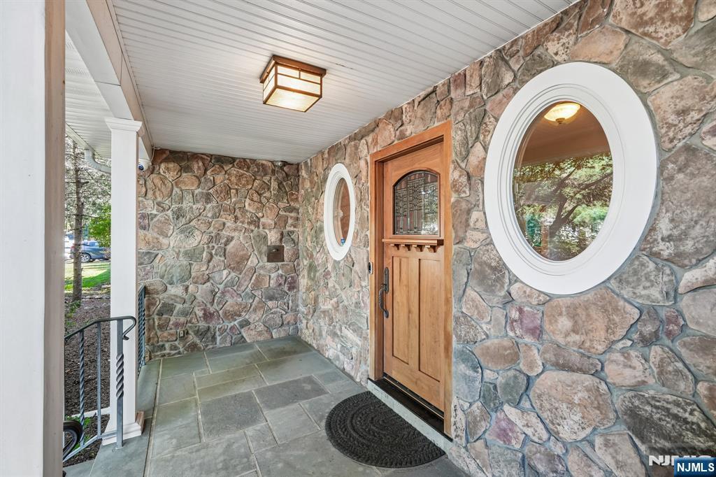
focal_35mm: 16
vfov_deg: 73.7
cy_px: 238
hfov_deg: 96.8
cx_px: 358
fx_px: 318
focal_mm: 16
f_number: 9
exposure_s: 1/10
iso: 400
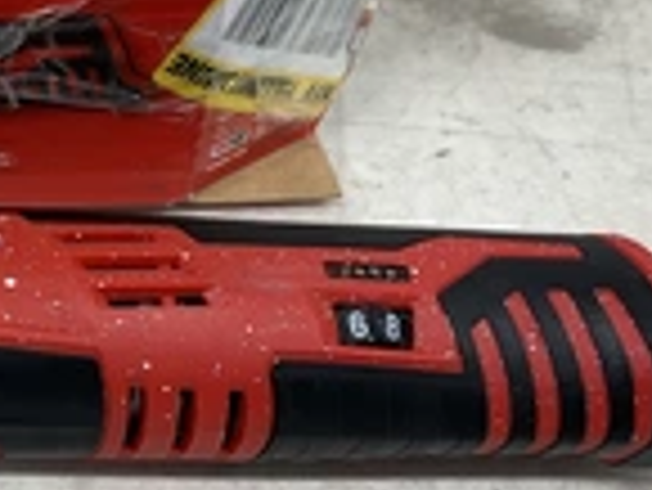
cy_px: 94
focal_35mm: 80
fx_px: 1508
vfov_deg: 18.3
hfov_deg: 22.7
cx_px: -103
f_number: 1.8
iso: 50
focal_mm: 3
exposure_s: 1/120
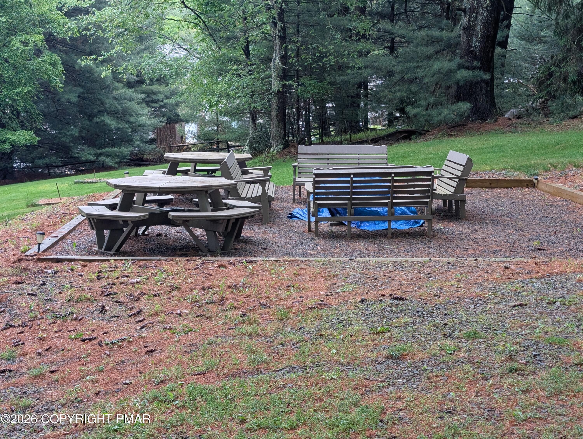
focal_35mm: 49
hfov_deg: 38.9
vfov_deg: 29.7
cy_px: 220
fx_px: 826
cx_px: 292
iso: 46
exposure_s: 1/325
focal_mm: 6.9
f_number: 1.68
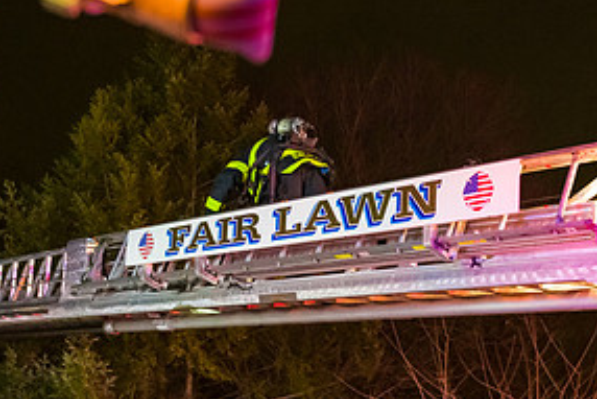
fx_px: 1078
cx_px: 273
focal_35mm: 65
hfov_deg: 30.9
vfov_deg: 20.9
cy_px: 250
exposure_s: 1/125
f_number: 3.2
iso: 3200
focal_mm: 32
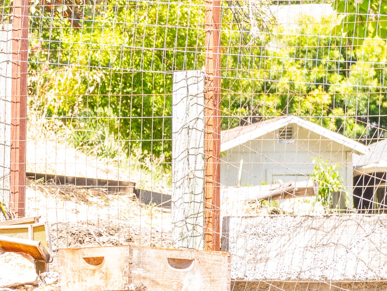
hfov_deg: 6.2
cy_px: 434
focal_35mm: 312
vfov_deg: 4.7
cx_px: -423
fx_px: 3488
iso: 1000
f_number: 9
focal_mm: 70
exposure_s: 1/250
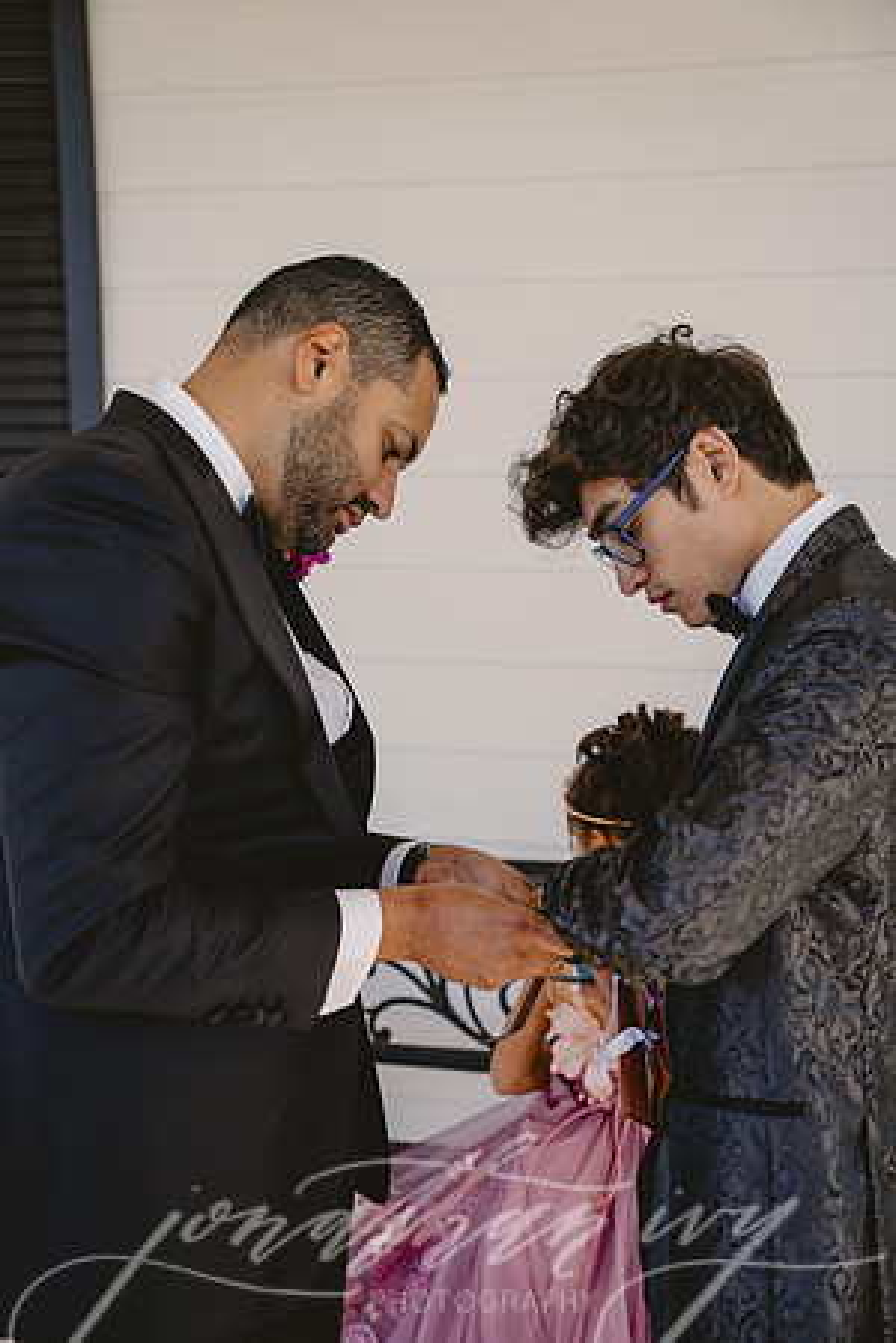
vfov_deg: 43.6
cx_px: 448
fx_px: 1680
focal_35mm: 45
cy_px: 672
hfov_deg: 29.9
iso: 250
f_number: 3.5
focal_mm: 45
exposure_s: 1/200
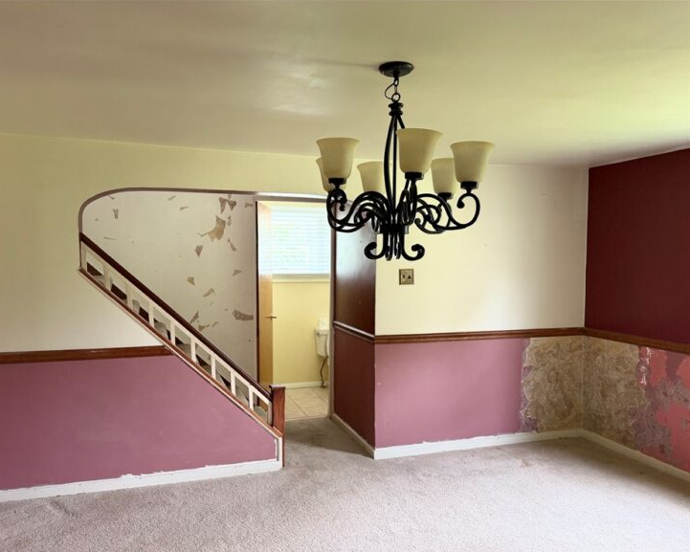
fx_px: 531
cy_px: 286
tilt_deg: -3.6
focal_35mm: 26
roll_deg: +0.7
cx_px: 309
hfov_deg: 65.9
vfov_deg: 54.9
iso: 200
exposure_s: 1/84
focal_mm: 6.76
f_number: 1.78
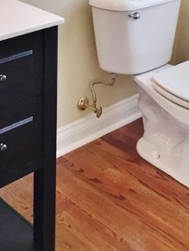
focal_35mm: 74
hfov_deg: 19.9
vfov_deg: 23.6
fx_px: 538
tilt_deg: -7.6
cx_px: 91
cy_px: -63
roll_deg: +0.2
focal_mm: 4.15
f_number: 2.2
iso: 50
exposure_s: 1/30
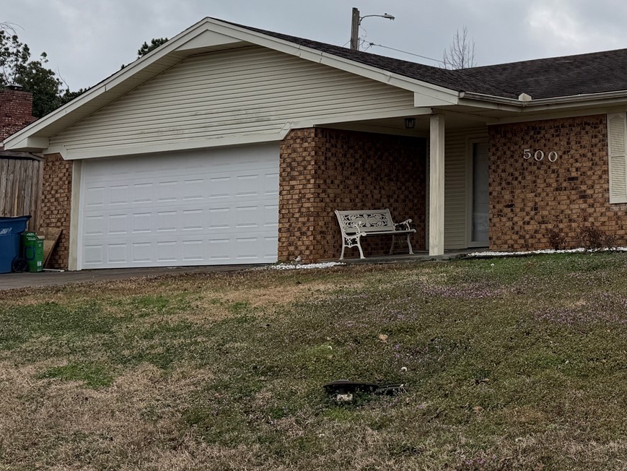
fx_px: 960
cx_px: 680
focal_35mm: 53
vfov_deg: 26.9
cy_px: 82
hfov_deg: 32.2
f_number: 1.78
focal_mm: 6.76
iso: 80
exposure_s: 1/3425
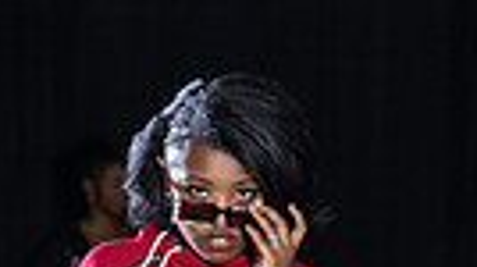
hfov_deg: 4.9
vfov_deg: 2.7
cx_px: 221
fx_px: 5546
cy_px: 684
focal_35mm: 439
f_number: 6.3
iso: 1250
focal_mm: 125
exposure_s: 1/160
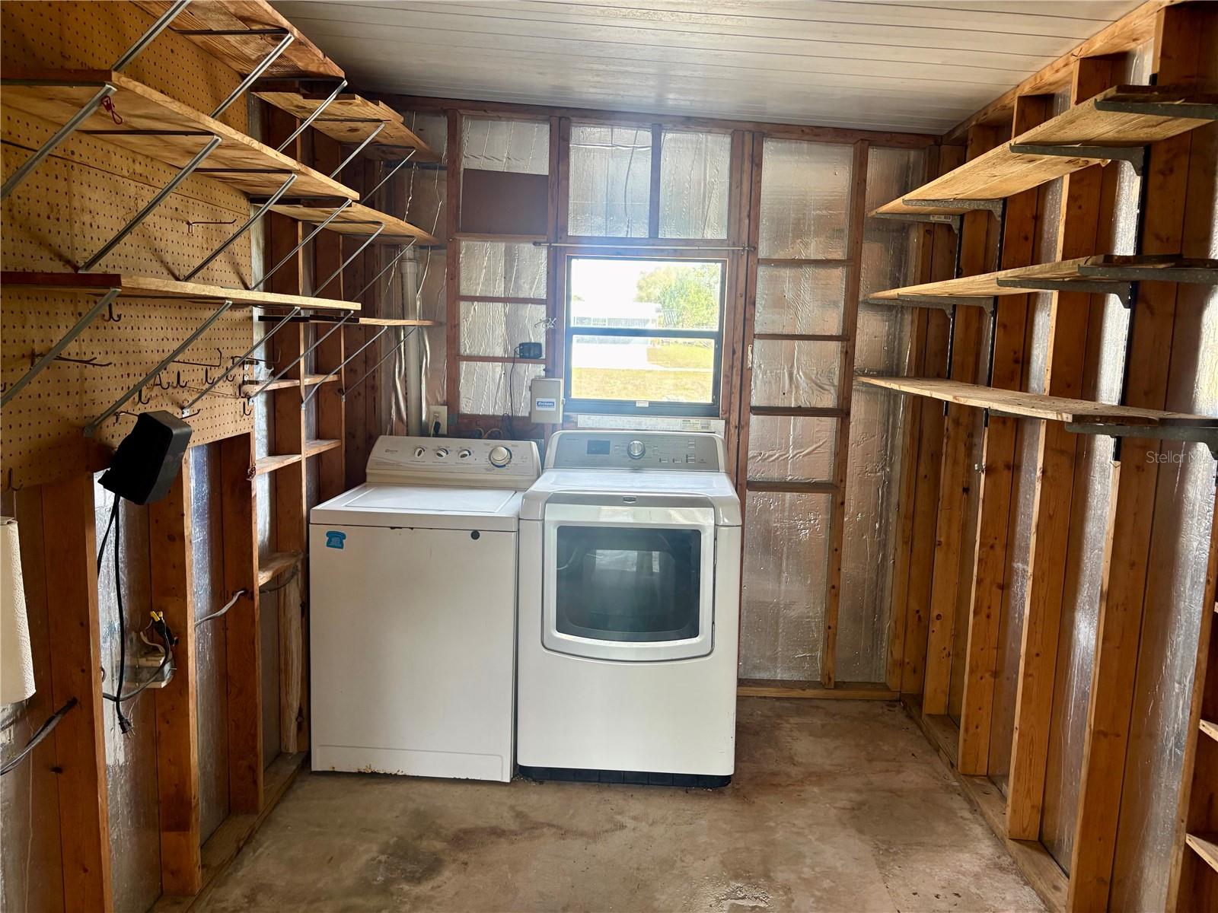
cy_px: 456
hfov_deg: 67.3
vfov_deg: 53.1
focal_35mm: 26
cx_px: 609
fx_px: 915
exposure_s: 1/85
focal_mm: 5.96
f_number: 1.6
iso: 125
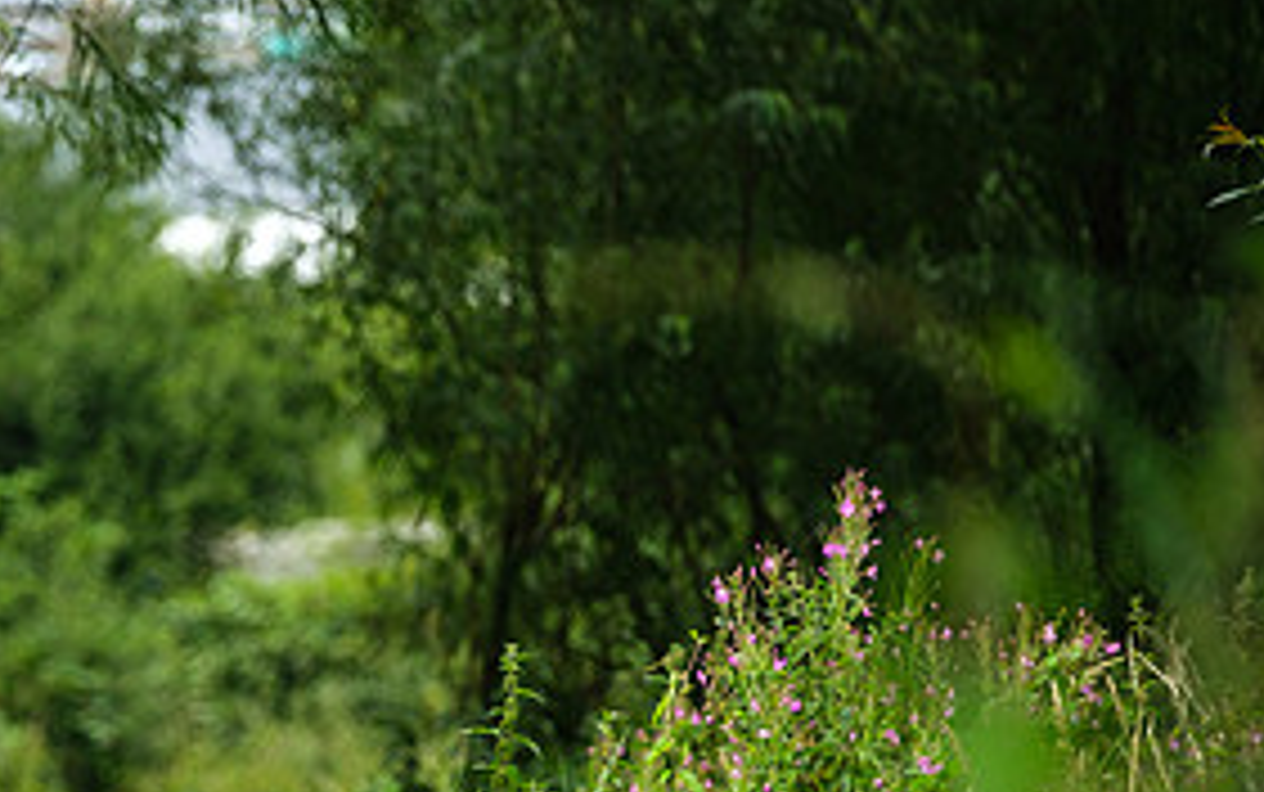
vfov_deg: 2.6
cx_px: -109
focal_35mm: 501
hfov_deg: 4.2
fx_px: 17269
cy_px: 763
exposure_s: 1/500
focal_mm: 140
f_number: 2.8
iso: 160
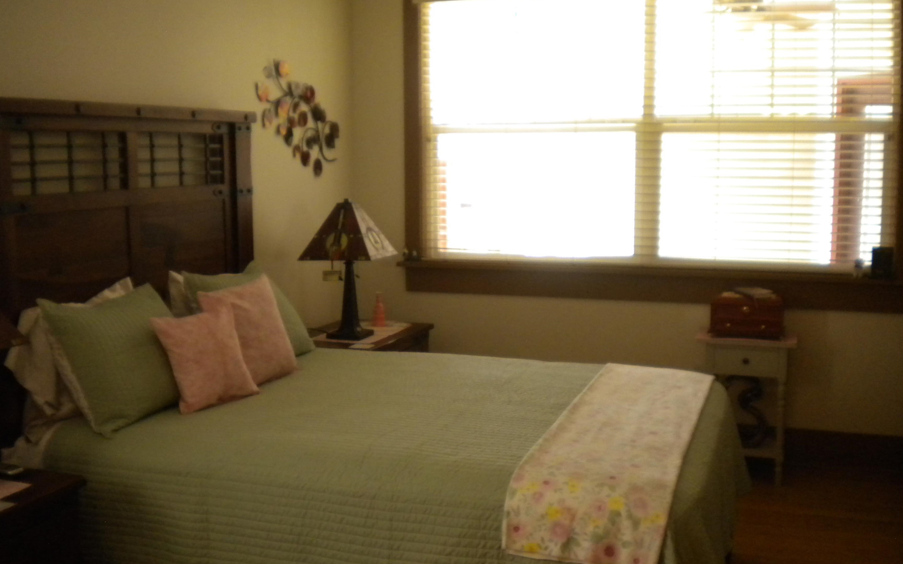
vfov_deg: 32.8
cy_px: 298
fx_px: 960
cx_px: 438
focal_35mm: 39
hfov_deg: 50.4
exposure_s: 1/55
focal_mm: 6.3
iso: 400
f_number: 3.1
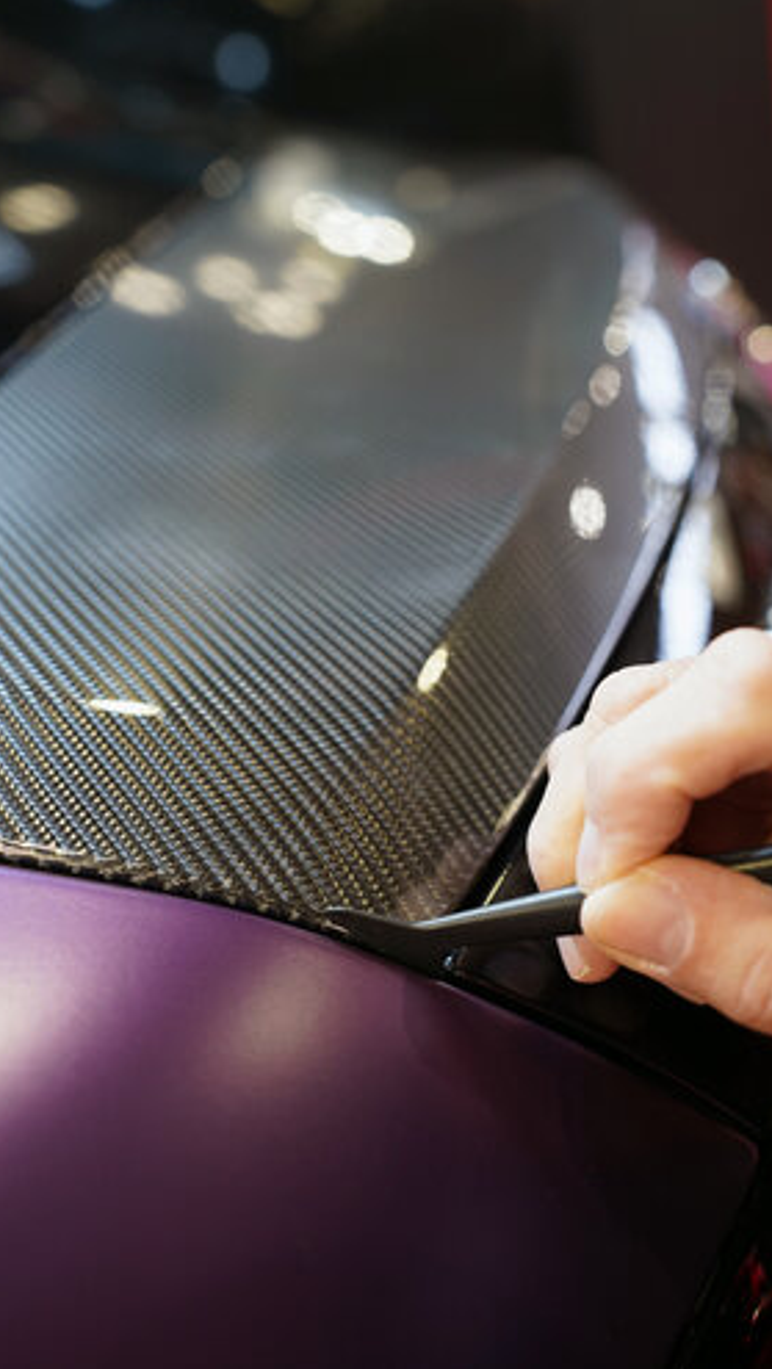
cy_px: 683
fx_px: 1344
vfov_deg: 54.0
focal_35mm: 37
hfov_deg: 32.0
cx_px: 314
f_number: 3.2
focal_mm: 35
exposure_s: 1/160
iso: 1600
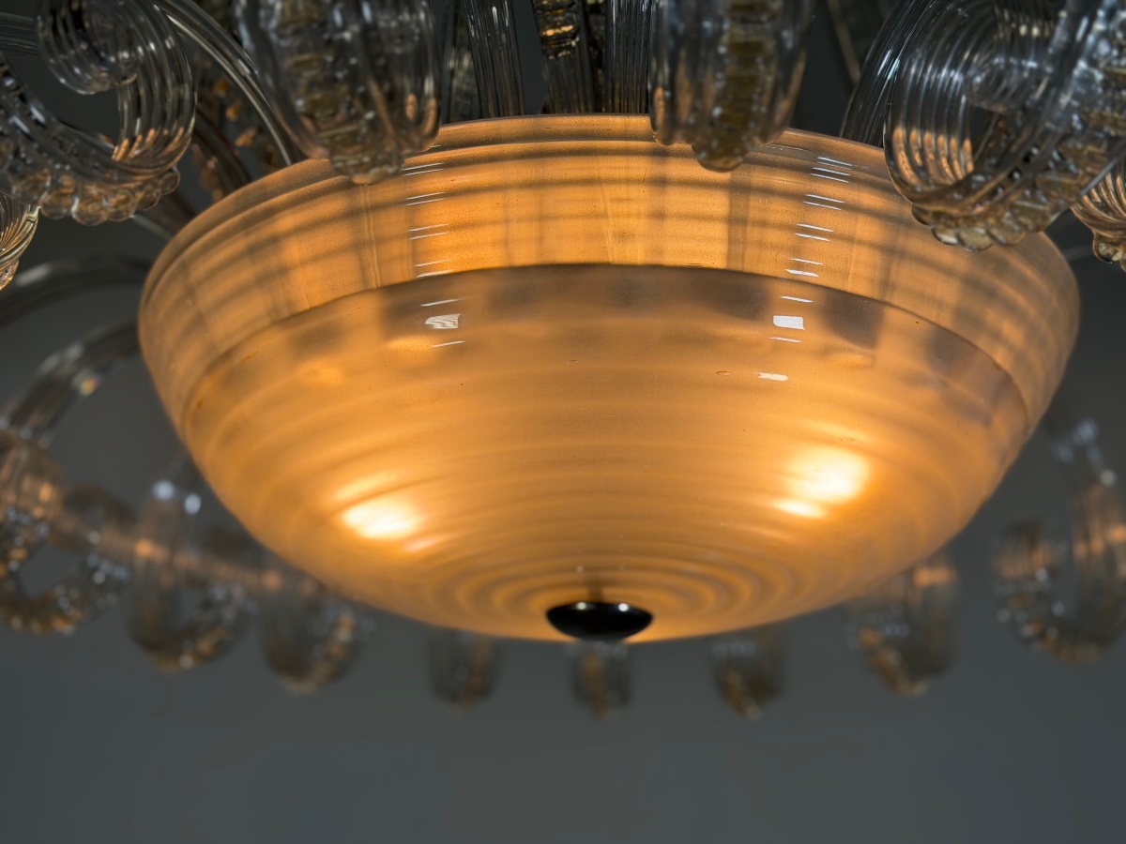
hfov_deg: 39.7
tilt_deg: +23.6
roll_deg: +0.3
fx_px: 1561
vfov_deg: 30.3
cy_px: 422
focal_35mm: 48
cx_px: 563
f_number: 1.78
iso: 80
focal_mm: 6.76
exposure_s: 1/282
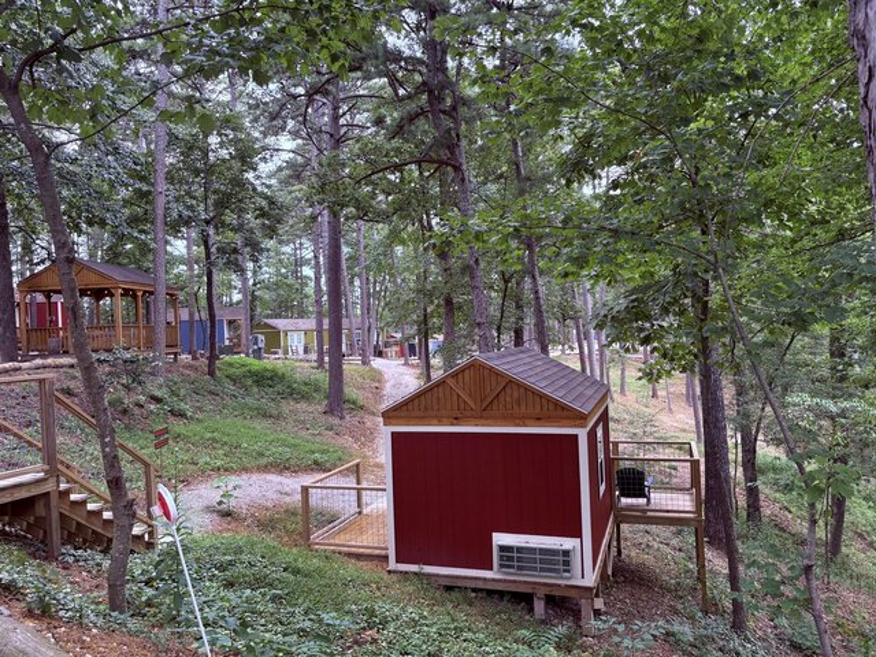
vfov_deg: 53.1
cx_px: 438
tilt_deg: -0.4
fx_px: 658
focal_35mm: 26
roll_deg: +2.8
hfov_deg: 67.3
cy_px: 328
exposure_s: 1/237
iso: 100
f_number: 1.6
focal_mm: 5.96
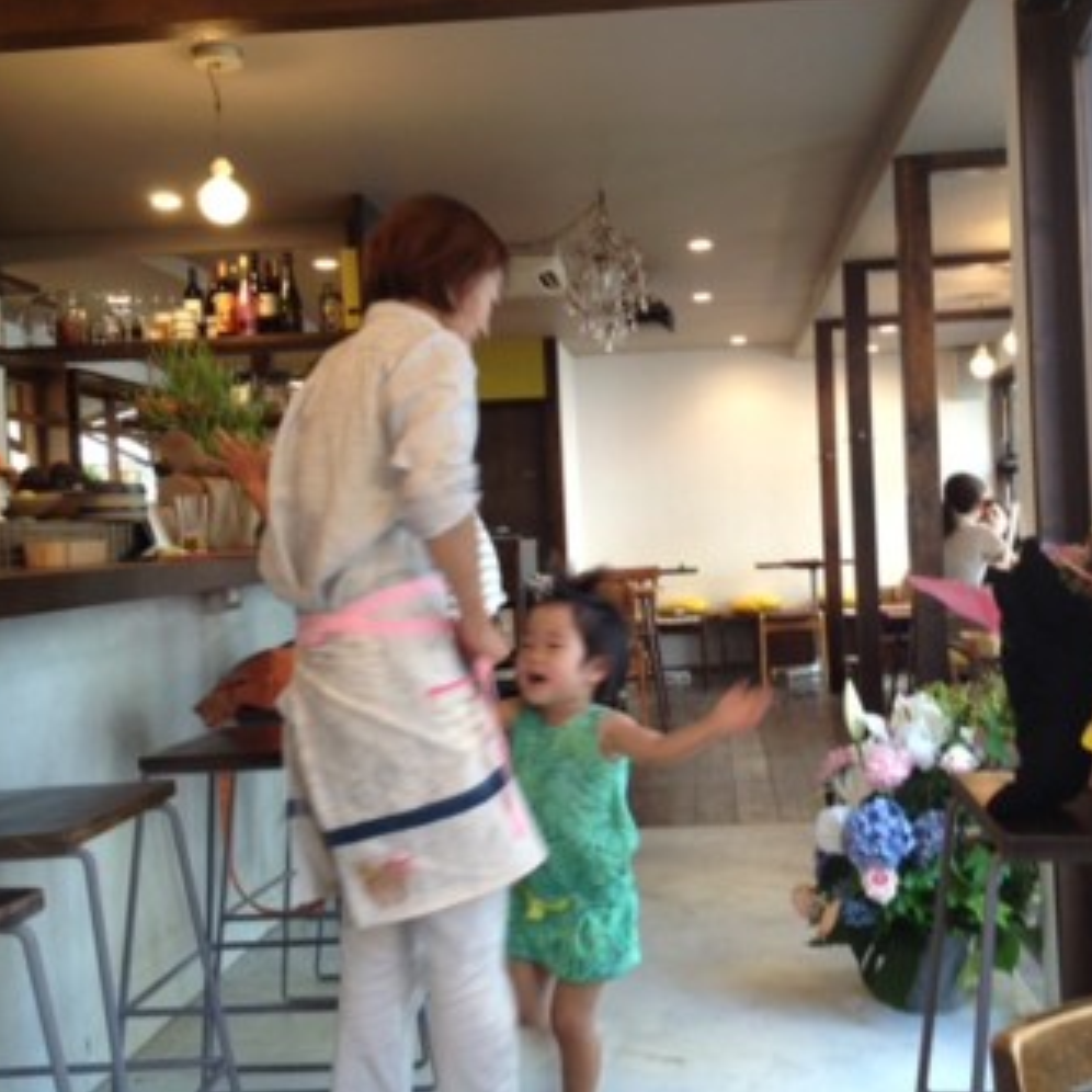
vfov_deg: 40.0
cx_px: 645
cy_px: 546
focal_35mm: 42
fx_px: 1499
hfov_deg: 39.9
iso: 64
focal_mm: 4.28
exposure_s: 1/20
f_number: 2.4
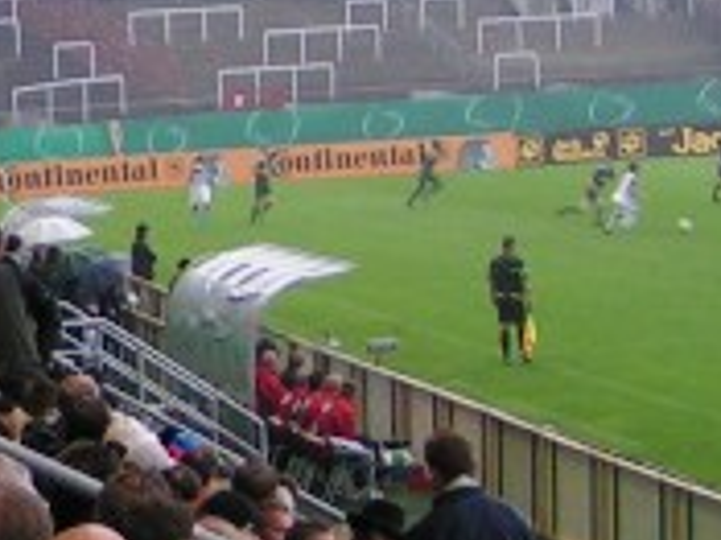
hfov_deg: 10.7
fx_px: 3622
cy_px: 29
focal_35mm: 174
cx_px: -556
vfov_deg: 8.5
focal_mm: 5.8
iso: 64
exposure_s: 1/40
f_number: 2.8
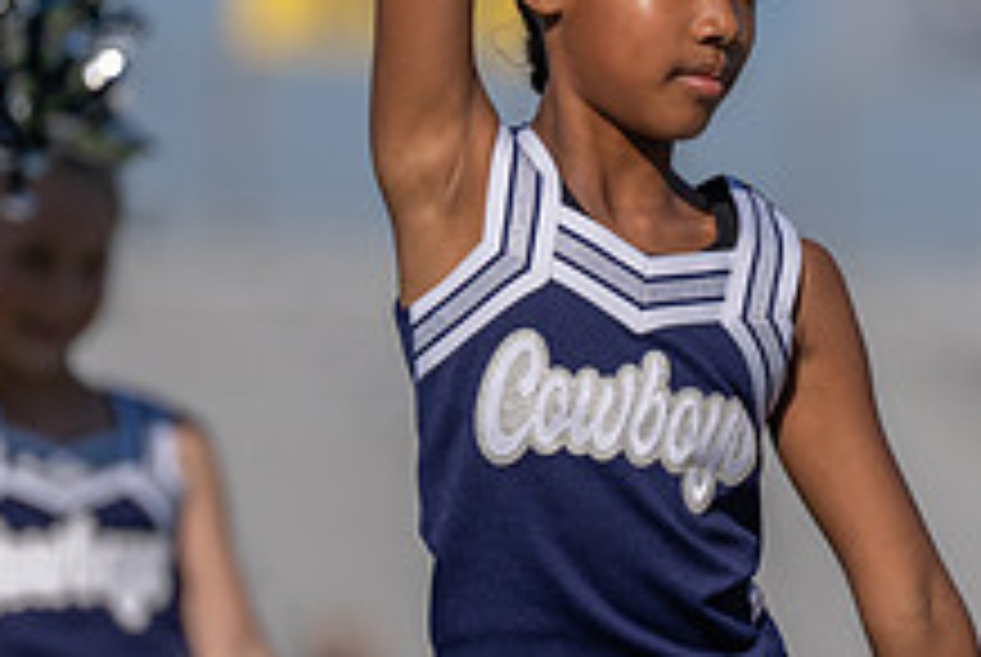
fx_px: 14489
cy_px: 281
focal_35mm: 531
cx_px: 698
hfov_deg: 3.9
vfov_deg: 2.6
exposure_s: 1/4000
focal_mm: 200
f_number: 2.8
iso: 100
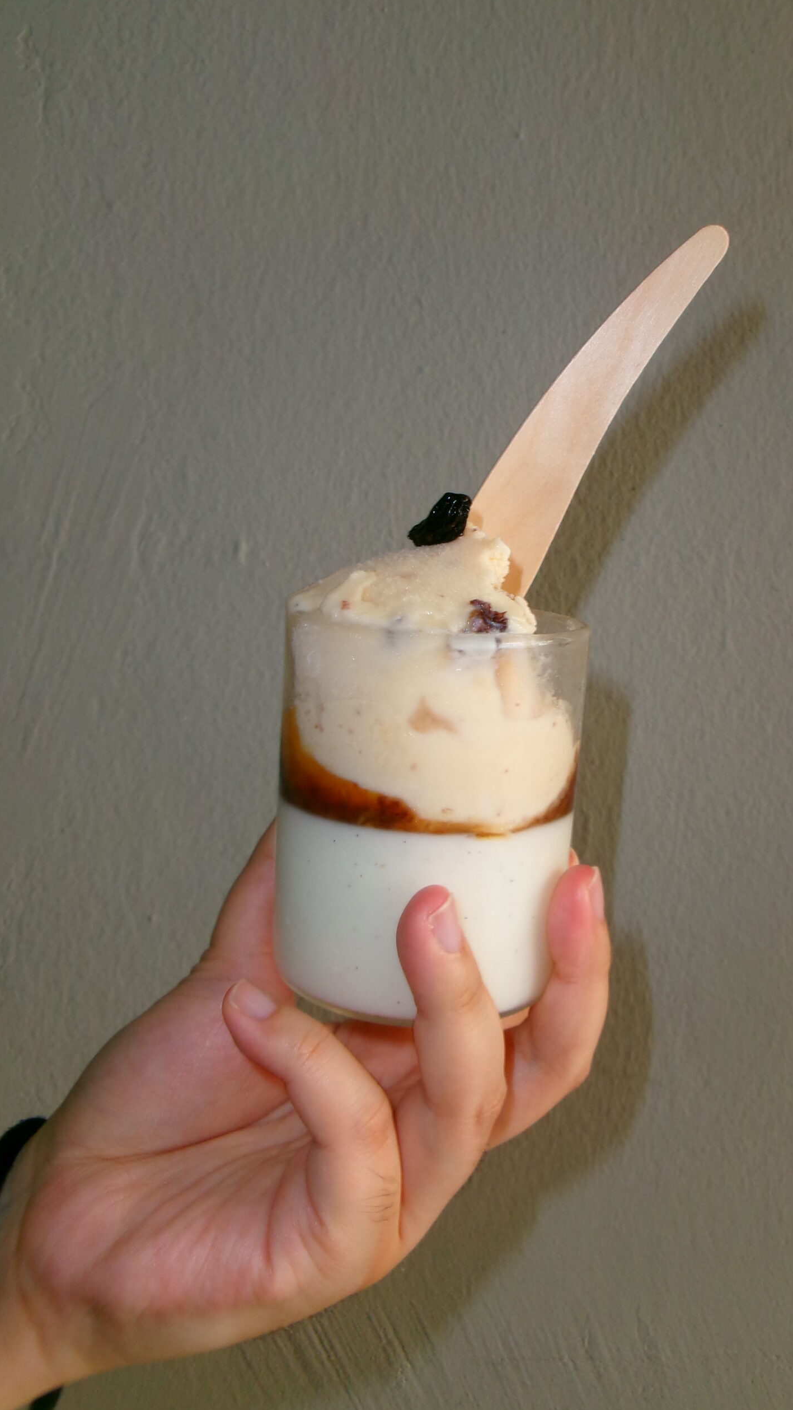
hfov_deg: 37.7
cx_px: 446
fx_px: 1159
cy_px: 696
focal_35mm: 31
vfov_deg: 62.6
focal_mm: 5.1
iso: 125
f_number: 3.9
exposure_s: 1/34
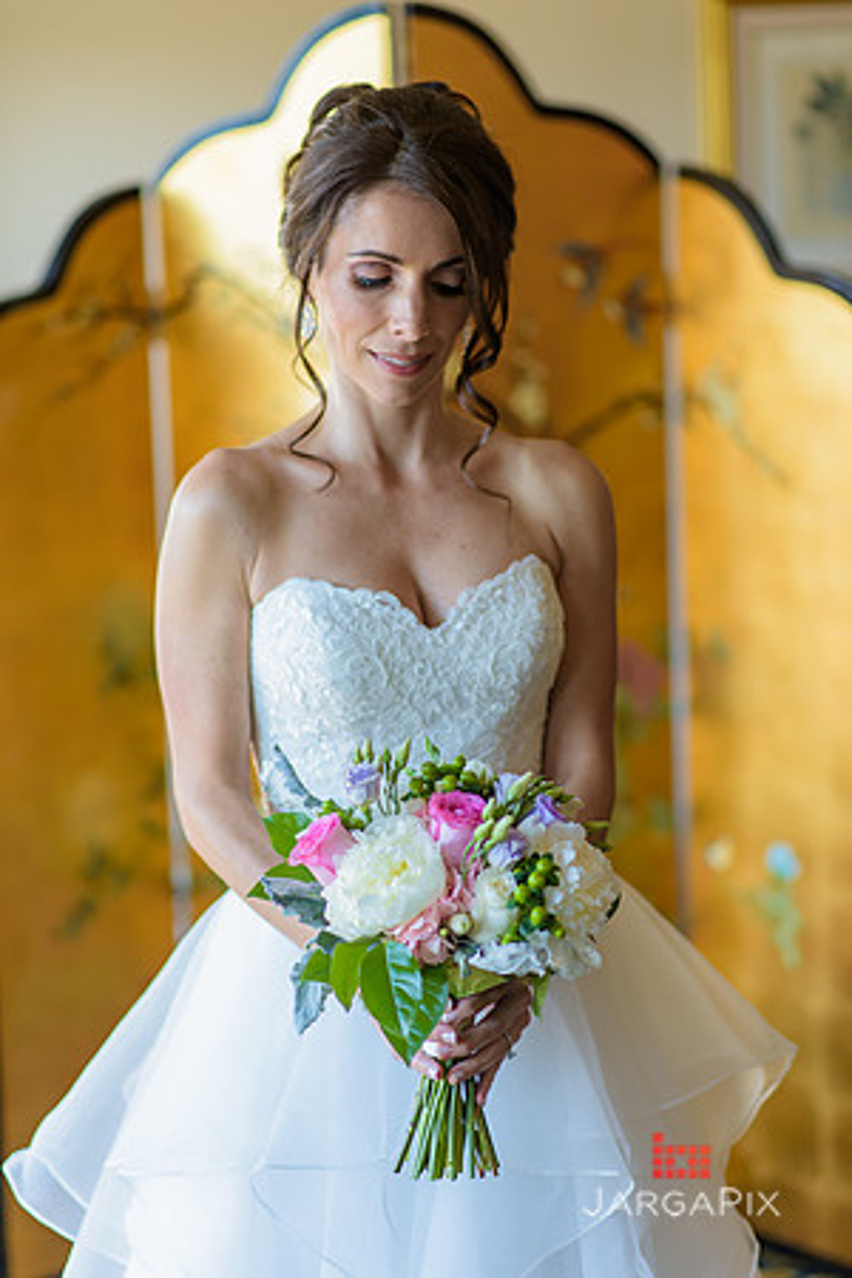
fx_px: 3017
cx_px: 426
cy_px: 639
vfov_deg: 23.9
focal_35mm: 85
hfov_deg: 16.1
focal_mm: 85
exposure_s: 1/200
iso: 200
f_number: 2
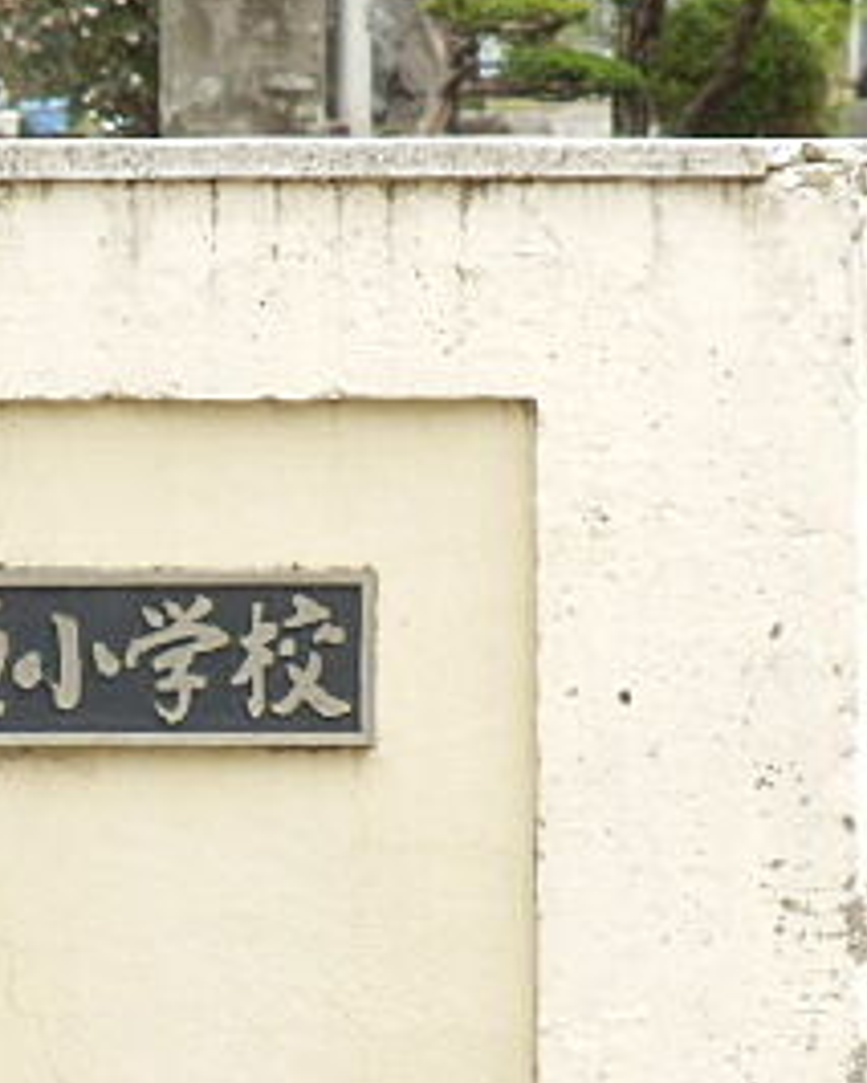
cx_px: -41
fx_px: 22600
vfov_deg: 2.7
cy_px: 692
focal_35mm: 705
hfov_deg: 2.2
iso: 320
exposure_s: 1/320
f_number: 5.9
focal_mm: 52.5
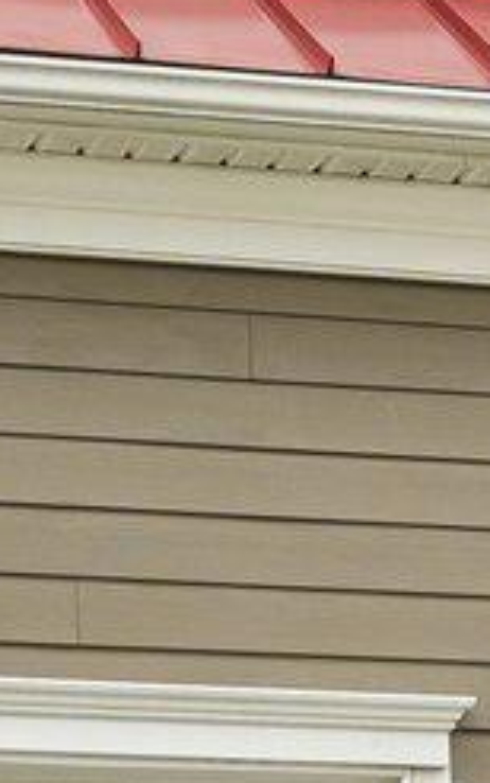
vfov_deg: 10.7
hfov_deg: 6.7
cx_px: 576
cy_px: 145
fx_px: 4162
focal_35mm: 195
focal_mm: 23
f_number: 5
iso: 200
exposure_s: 1/500
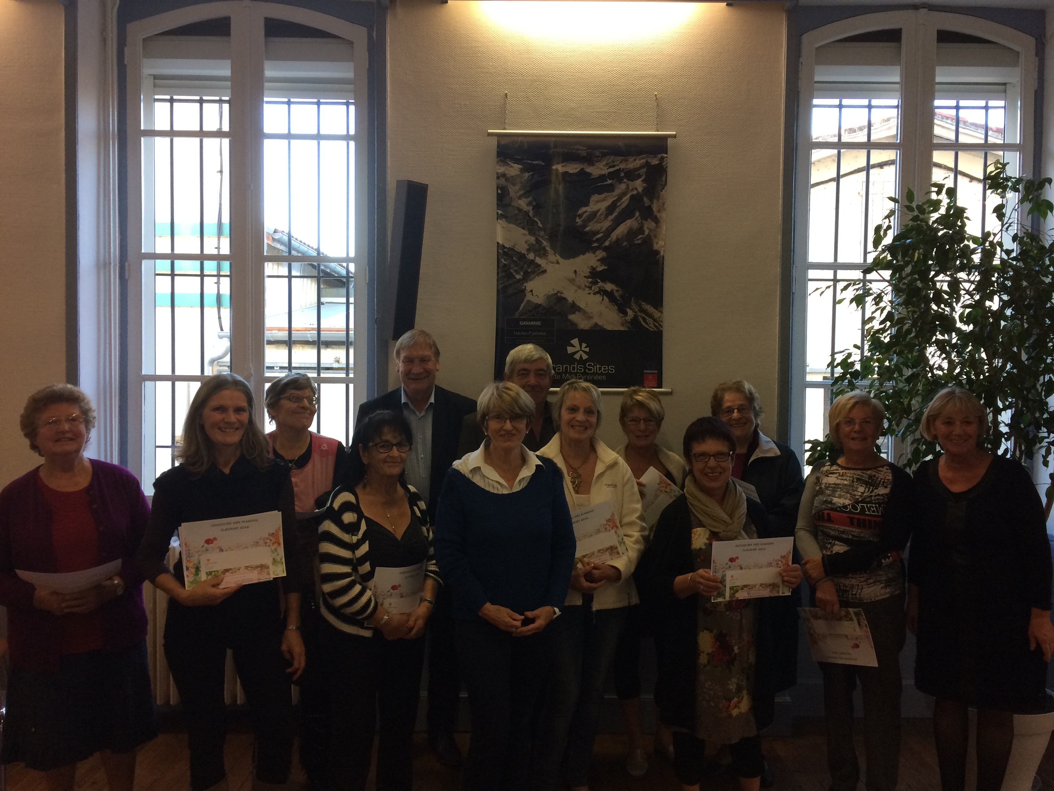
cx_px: 527
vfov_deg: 48.2
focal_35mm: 29
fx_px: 883
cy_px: 396
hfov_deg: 61.7
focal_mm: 4.15
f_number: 2.2
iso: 64
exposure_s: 1/33
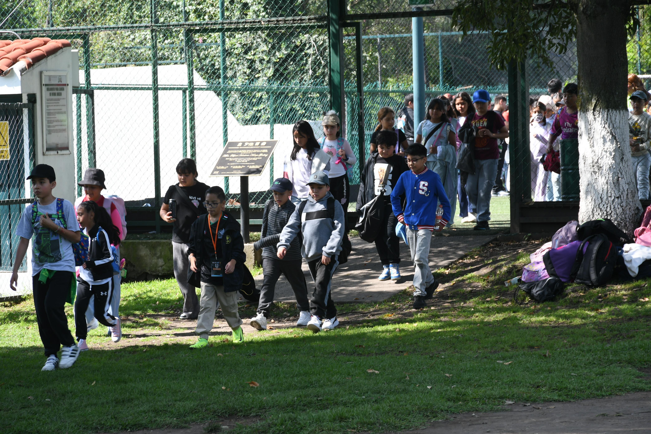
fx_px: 2712
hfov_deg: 13.7
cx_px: 326
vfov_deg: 9.1
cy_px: 217
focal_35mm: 150
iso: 160
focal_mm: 100
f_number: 9
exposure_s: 1/100
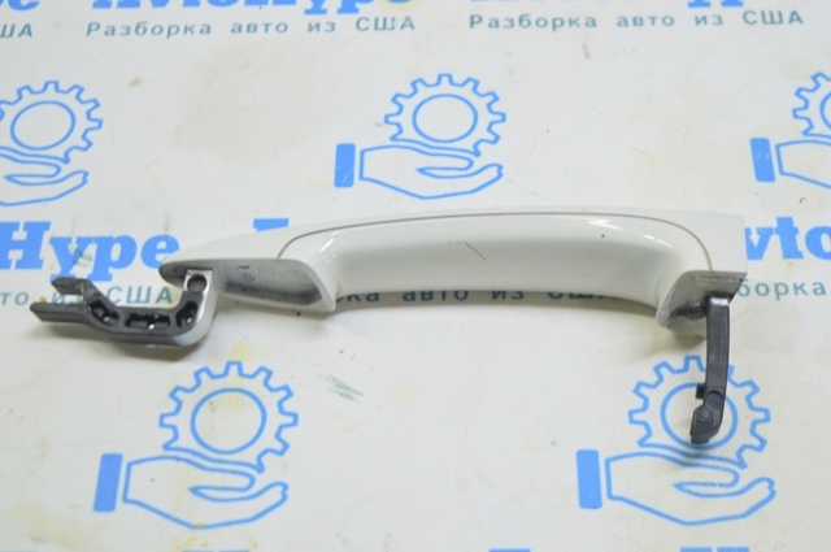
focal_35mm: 60
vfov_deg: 22.6
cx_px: 416
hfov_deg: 33.4
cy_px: 276
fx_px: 1383
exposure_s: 1/20
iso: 400
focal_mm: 40
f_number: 5.6
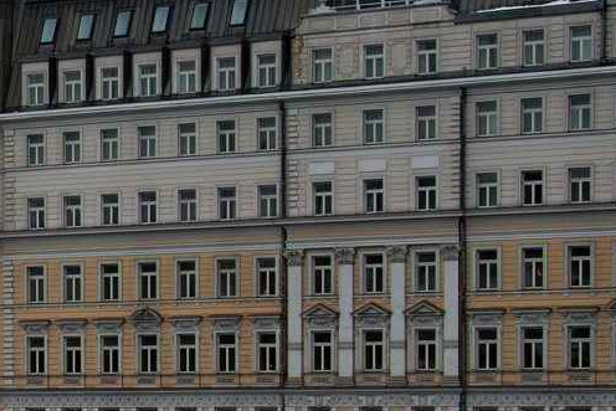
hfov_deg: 11.5
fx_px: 2858
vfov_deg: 8.2
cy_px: 445
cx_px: -456
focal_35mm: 167
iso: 100
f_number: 8
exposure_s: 1/60
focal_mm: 35
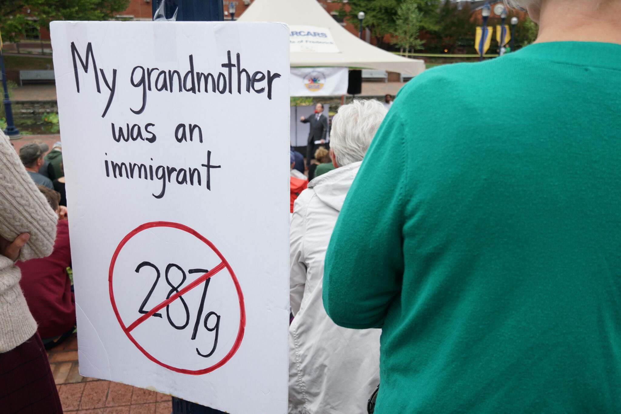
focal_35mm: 34
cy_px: 207
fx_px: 595
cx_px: 310
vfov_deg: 38.4
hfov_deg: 55.1
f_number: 4.5
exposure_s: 1/100
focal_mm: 23
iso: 100
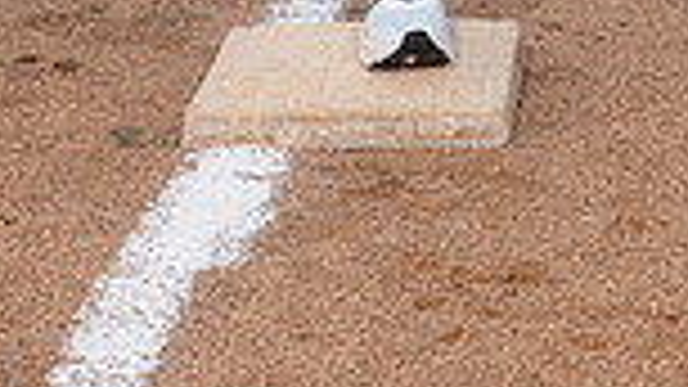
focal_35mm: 173
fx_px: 3155
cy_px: -590
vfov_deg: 6.6
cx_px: 666
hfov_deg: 12.3
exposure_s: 1/400
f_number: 6.3
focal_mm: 56
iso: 200
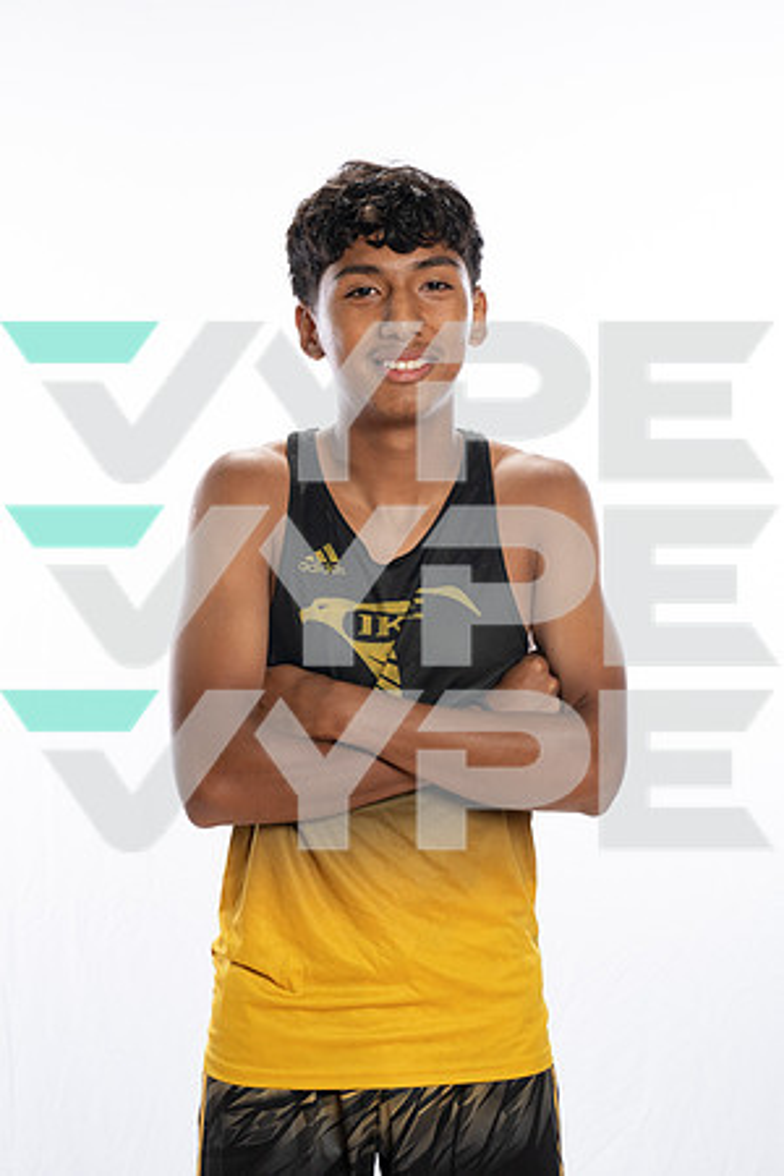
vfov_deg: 32.4
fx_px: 2025
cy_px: 588
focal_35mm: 62
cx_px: 392
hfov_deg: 21.9
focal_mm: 62
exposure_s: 1/250
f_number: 11
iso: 1250
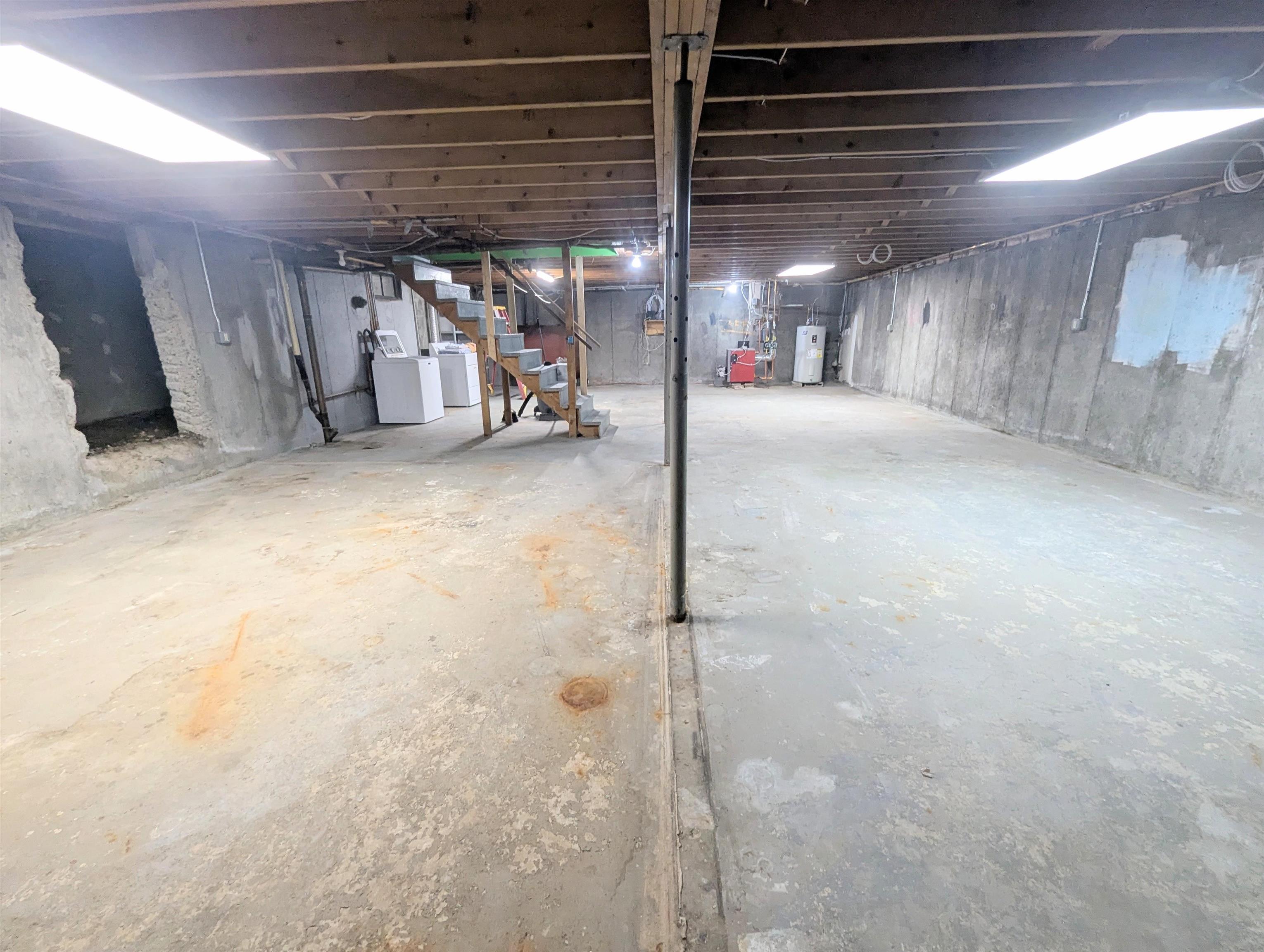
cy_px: 476
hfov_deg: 106.1
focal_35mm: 13
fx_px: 475
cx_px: 632
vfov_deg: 90.1
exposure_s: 1/40
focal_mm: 1.95
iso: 156
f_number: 2.2
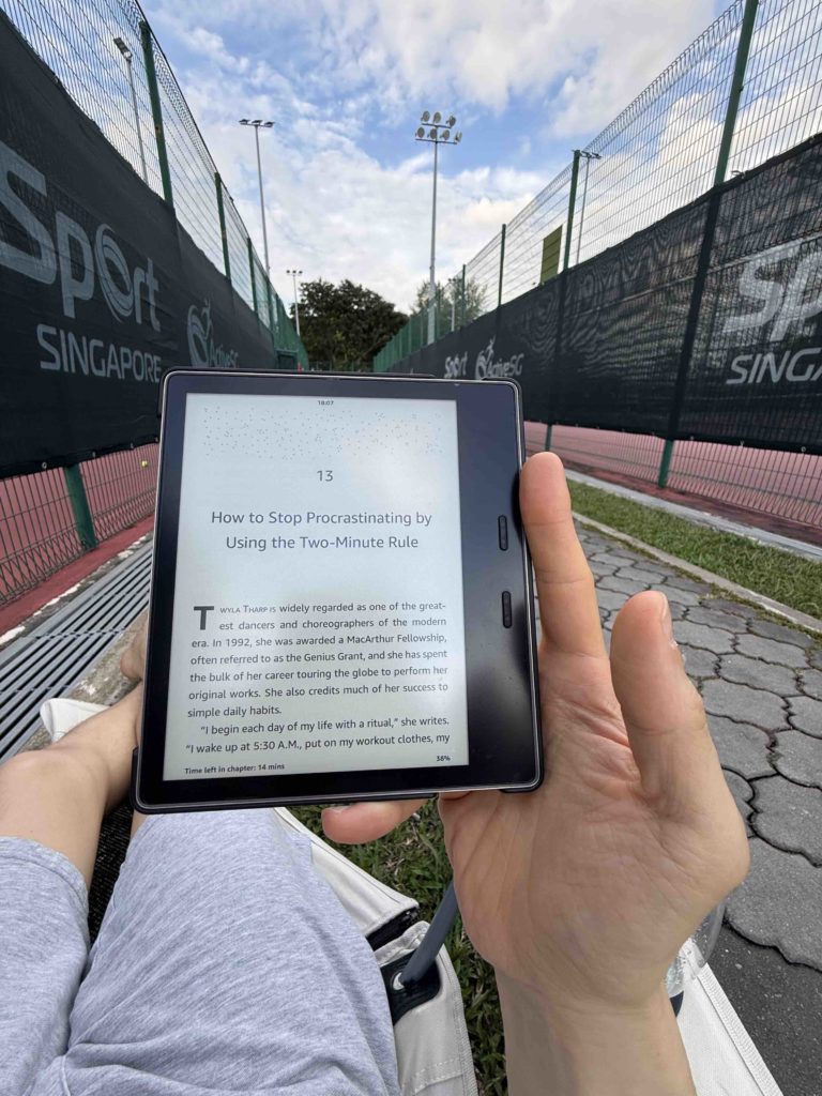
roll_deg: -0.7
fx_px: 443
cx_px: 411
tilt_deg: -18.1
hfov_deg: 85.7
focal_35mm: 14
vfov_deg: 102.1
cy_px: 548
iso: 50
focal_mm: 2.22
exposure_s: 1/331
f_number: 2.2
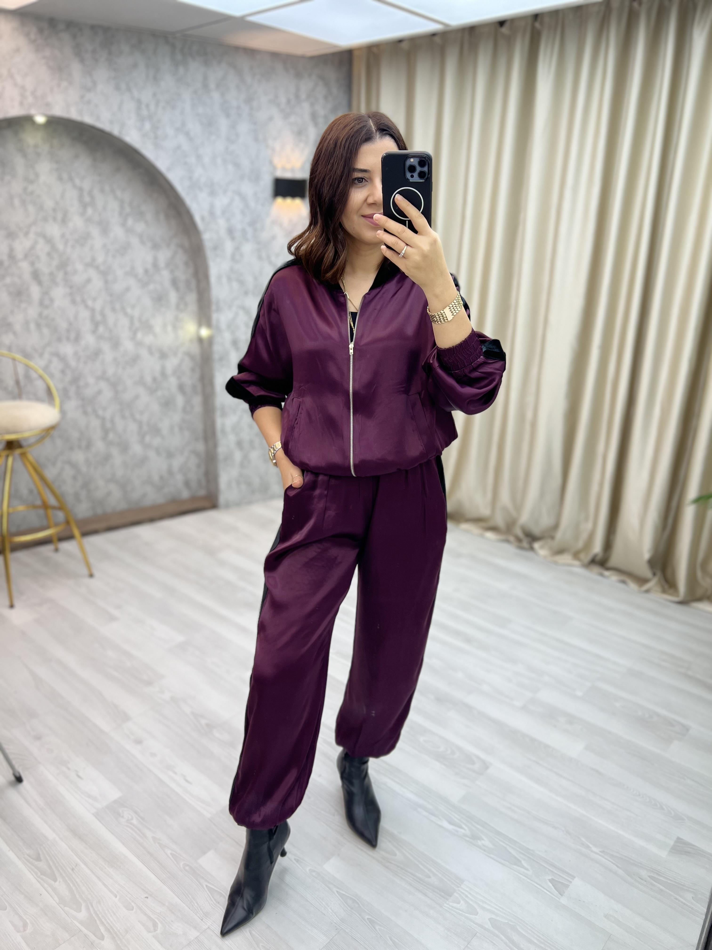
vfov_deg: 67.3
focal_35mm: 26
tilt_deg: -26.5
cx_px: 356
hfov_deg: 53.1
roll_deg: -0.1
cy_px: 475
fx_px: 713
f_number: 1.5
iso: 50
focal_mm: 5.7
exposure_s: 1/410
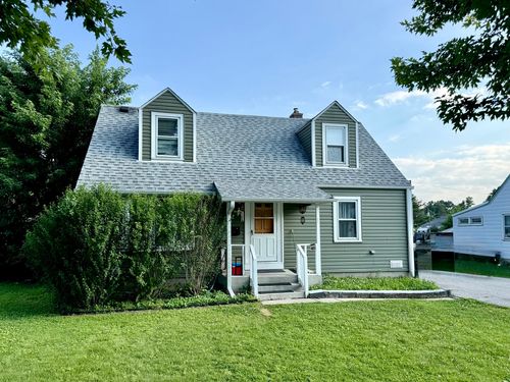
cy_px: 191
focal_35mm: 24
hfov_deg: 71.6
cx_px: 255
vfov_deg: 56.8
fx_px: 354
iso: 80
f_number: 1.78
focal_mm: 6.76
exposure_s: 1/2053
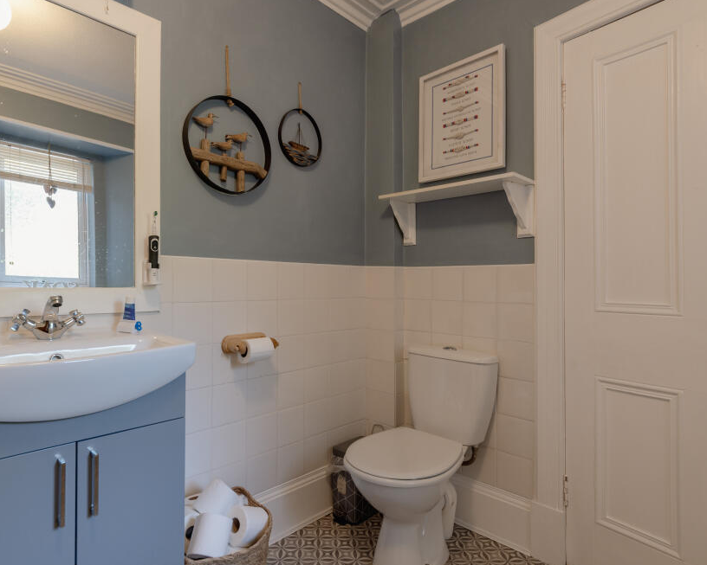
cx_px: 317
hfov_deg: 80.1
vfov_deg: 68.1
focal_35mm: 20
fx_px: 419
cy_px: 291
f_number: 8
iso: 400
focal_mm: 17
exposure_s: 1/13
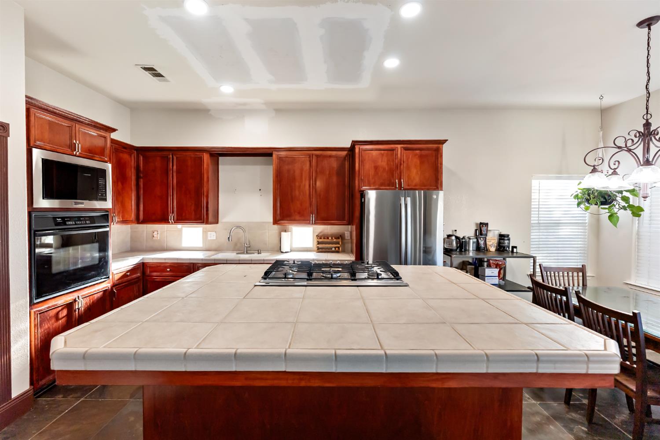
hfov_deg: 104.3
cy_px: 220
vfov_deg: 81.2
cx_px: 330
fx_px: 257
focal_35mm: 14
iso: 1250
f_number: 4
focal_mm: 14
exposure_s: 1/160
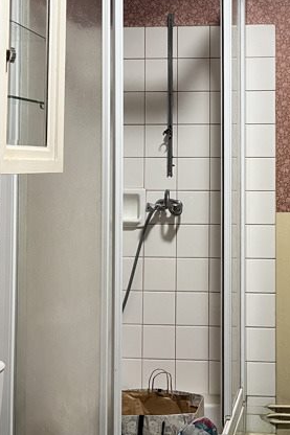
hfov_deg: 25.2
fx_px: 629
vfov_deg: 37.8
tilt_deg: +1.0
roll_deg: -0.4
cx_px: 262
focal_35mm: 52
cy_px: 143
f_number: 1.6
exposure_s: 1/50
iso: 250
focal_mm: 5.1
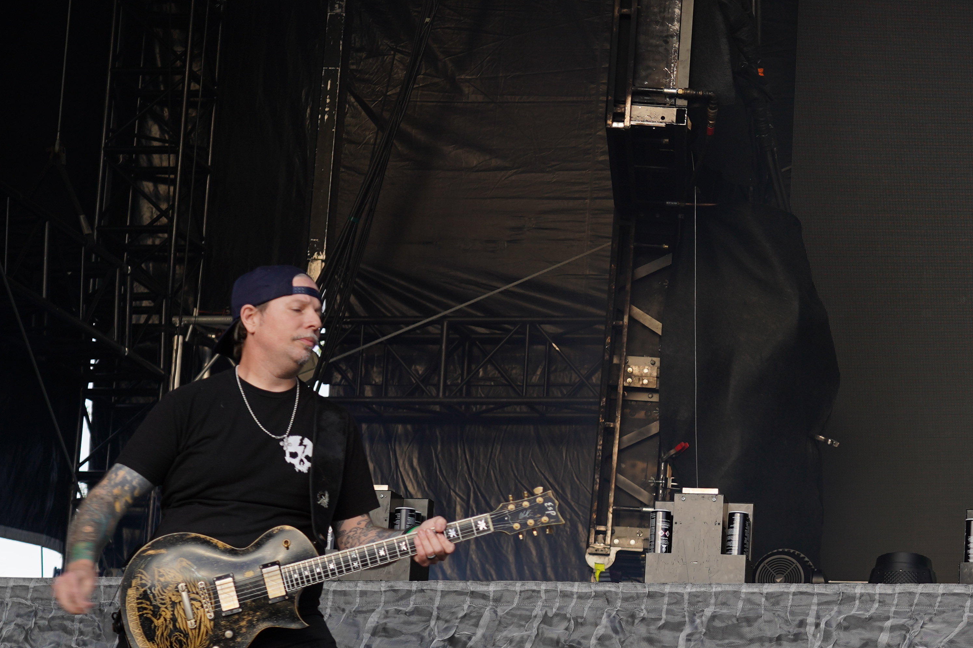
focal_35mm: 106
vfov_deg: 12.9
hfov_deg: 18.8
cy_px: 346
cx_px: 968
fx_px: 2865
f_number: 4
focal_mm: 53
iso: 125
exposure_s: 1/60
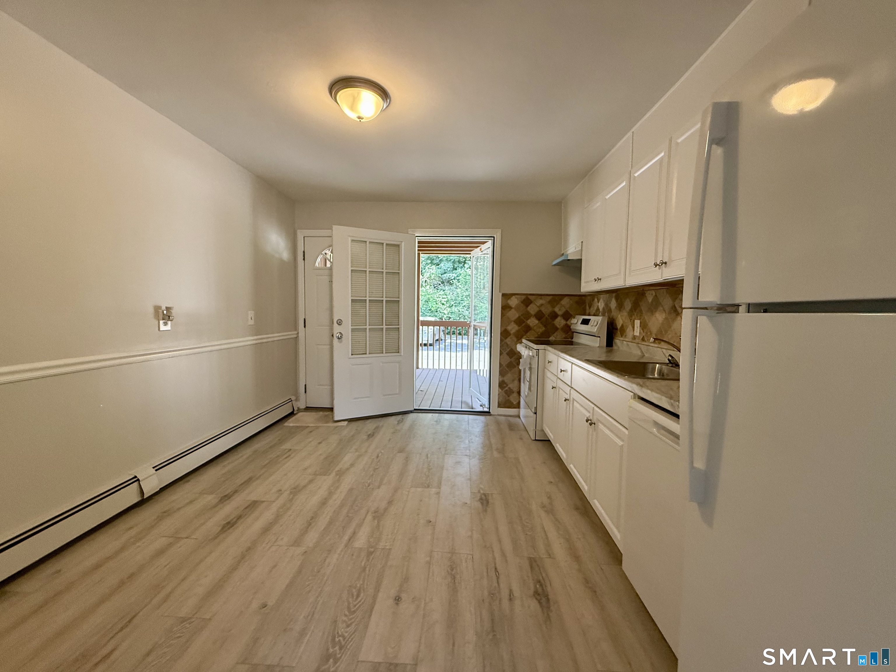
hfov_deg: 102.1
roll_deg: -0.5
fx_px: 362
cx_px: 448
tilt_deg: -4.4
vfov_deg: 85.7
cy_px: 336
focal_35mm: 14
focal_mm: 2.22
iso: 320
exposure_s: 1/120
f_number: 2.2
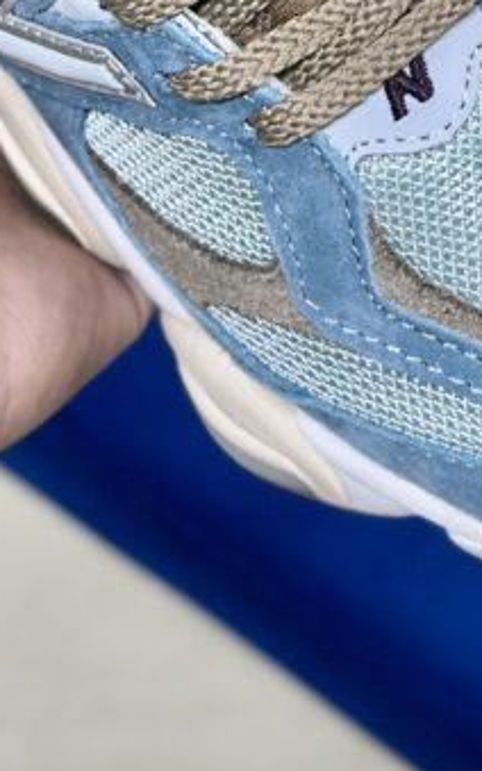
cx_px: 275
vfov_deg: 14.4
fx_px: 2941
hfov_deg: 9.4
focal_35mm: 140
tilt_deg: -55.7
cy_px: -204
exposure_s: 1/100
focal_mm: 6.86
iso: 80
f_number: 1.78
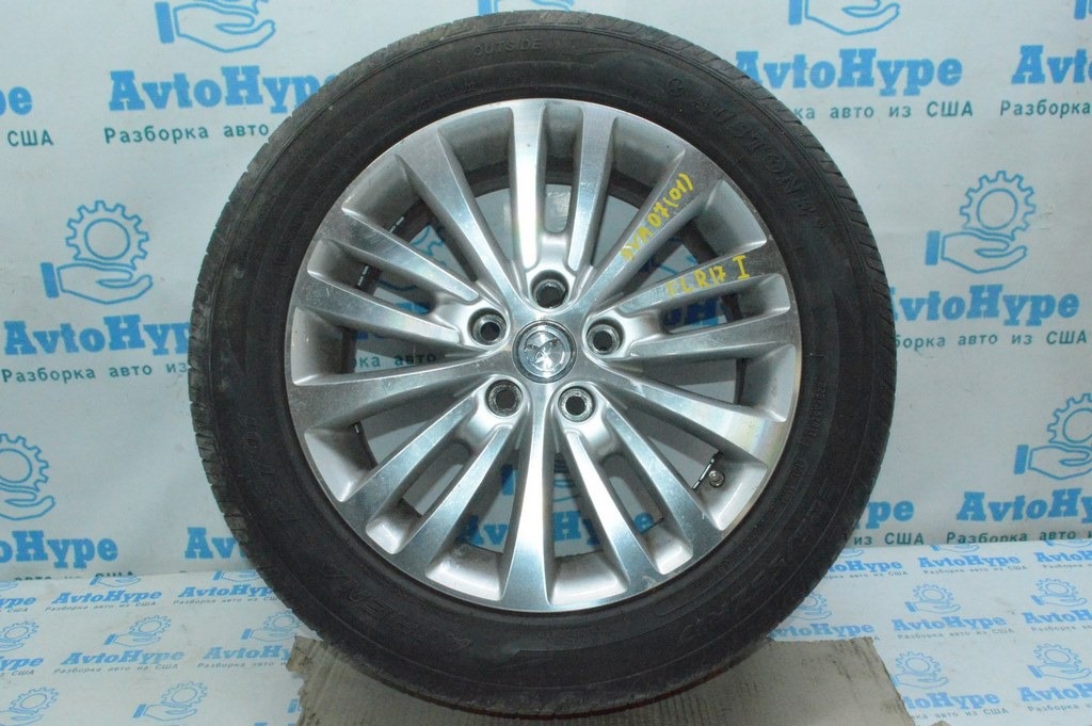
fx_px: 909
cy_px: 363
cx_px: 546
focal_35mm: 30
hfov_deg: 62.0
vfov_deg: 43.5
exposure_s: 1/200
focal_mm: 20
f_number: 16
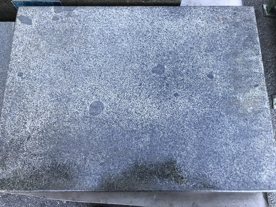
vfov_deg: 49.7
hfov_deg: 63.4
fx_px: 223
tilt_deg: -75.6
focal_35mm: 28
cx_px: 138
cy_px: 104
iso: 25
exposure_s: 1/32
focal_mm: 3.99
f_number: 1.8
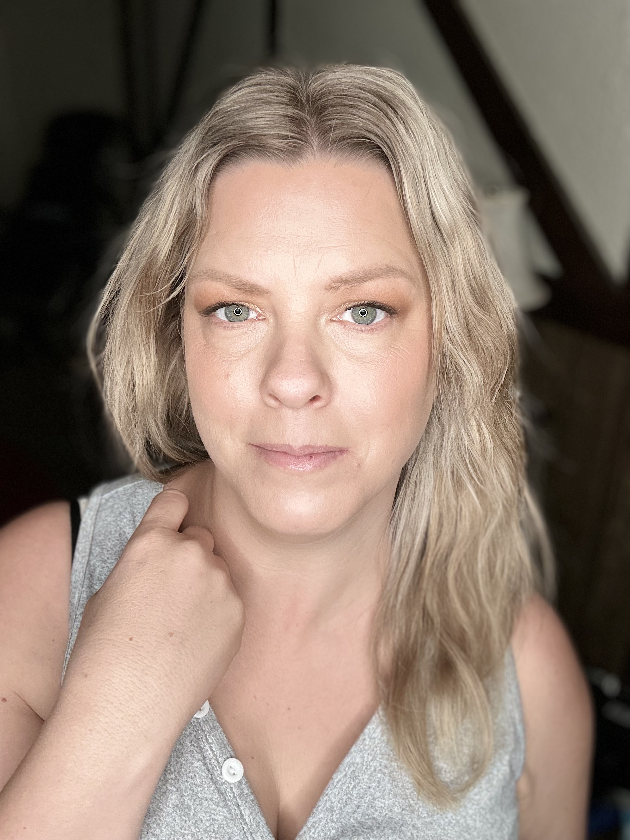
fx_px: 728
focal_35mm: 30
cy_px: 420
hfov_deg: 46.8
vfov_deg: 60.0
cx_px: 315
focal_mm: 2.69
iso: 80
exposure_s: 1/85
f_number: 1.9
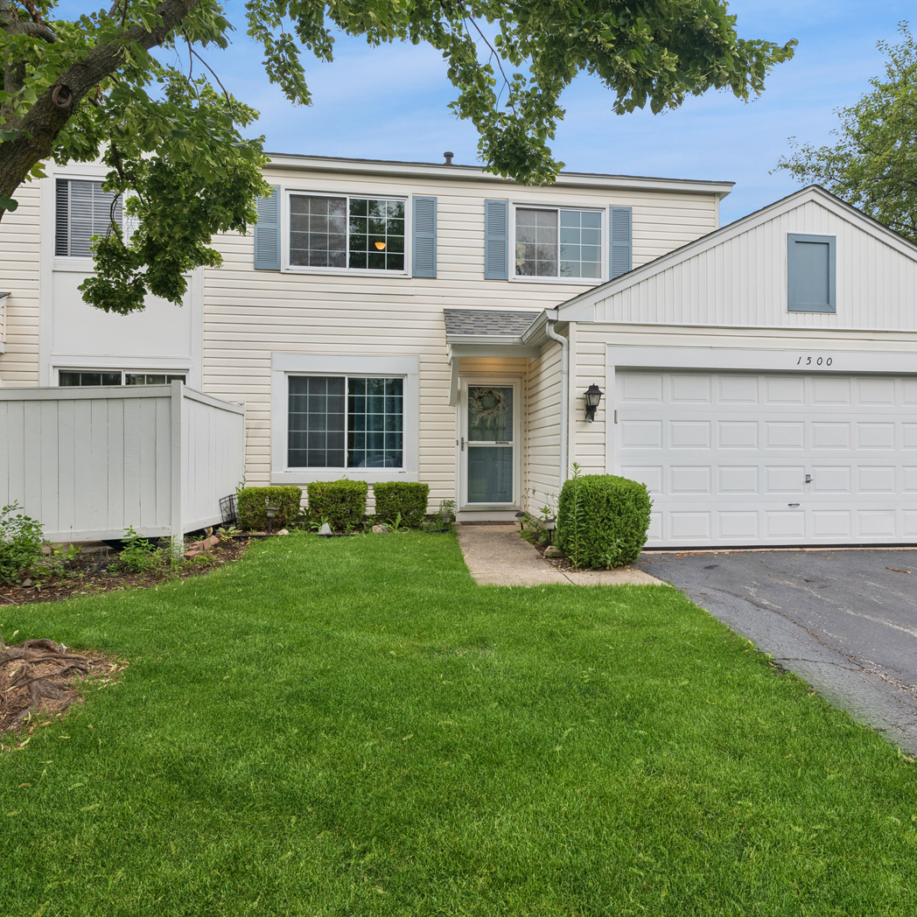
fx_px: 749
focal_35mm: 25
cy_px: 445
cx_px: 527
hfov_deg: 62.6
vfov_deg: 62.9
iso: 400
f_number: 11
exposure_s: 1/100
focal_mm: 19
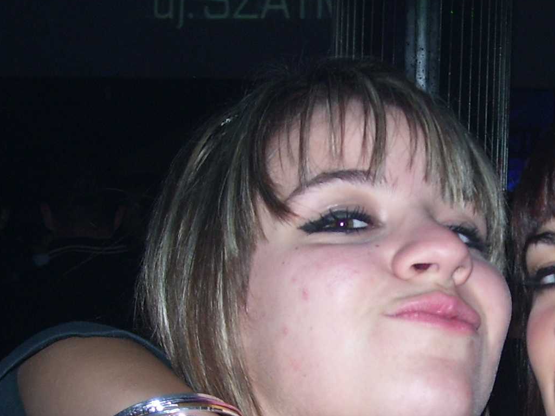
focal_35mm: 81
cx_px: 431
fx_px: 1299
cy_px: 400
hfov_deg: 23.8
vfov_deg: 17.8
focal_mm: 6
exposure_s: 1/60
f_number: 2.7
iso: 80
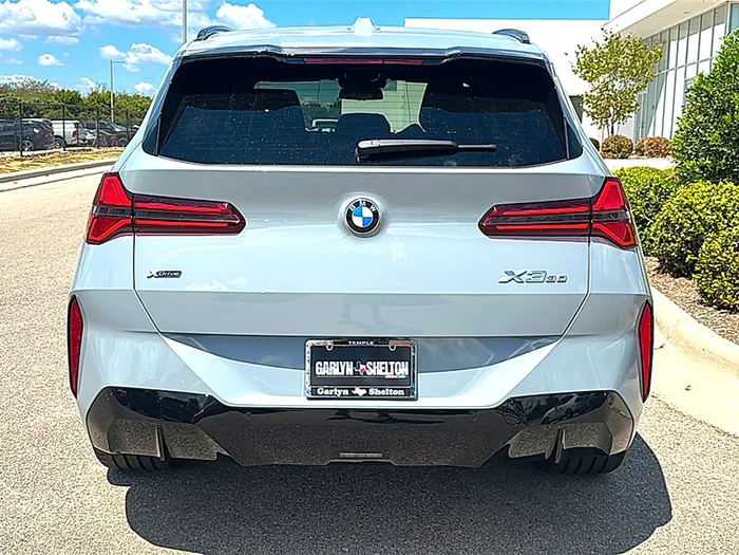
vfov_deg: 37.7
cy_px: 278
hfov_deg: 49.0
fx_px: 811
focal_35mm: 38
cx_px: 370
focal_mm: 6.86
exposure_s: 1/5917
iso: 80
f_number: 1.78
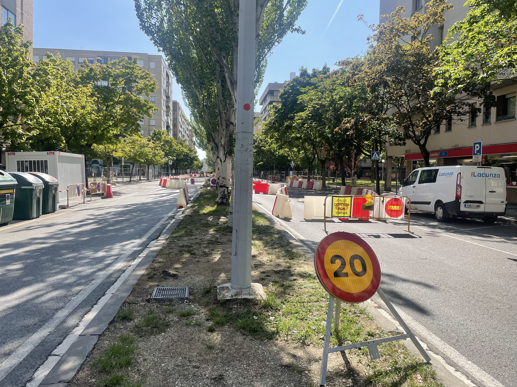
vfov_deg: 53.1
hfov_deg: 67.3
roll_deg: -0.5
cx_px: 258
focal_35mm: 26
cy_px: 194
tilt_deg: -2.0
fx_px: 388
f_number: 1.6
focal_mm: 4.2
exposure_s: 1/1667
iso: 32
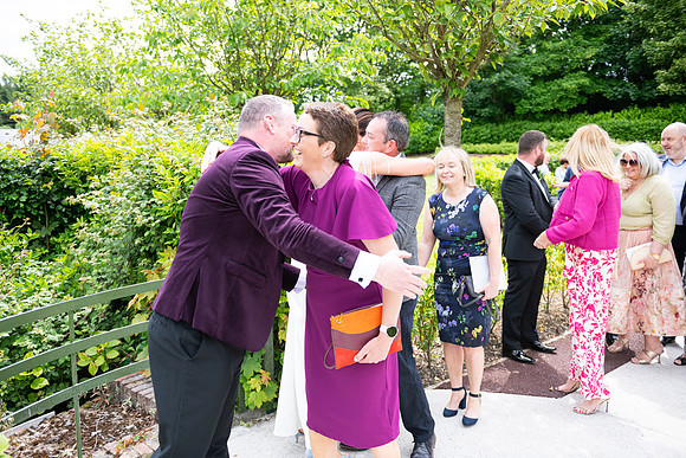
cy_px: 229
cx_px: 343
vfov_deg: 45.0
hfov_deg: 63.6
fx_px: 553
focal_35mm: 29
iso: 250
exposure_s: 1/1000
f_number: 3.5
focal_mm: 29
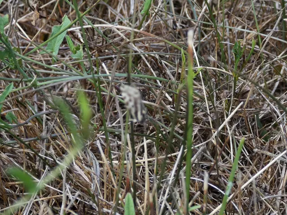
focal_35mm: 50
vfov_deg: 29.1
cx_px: 144
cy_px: 108
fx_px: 415
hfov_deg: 38.2
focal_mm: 9
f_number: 3.9
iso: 80
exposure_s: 1/100
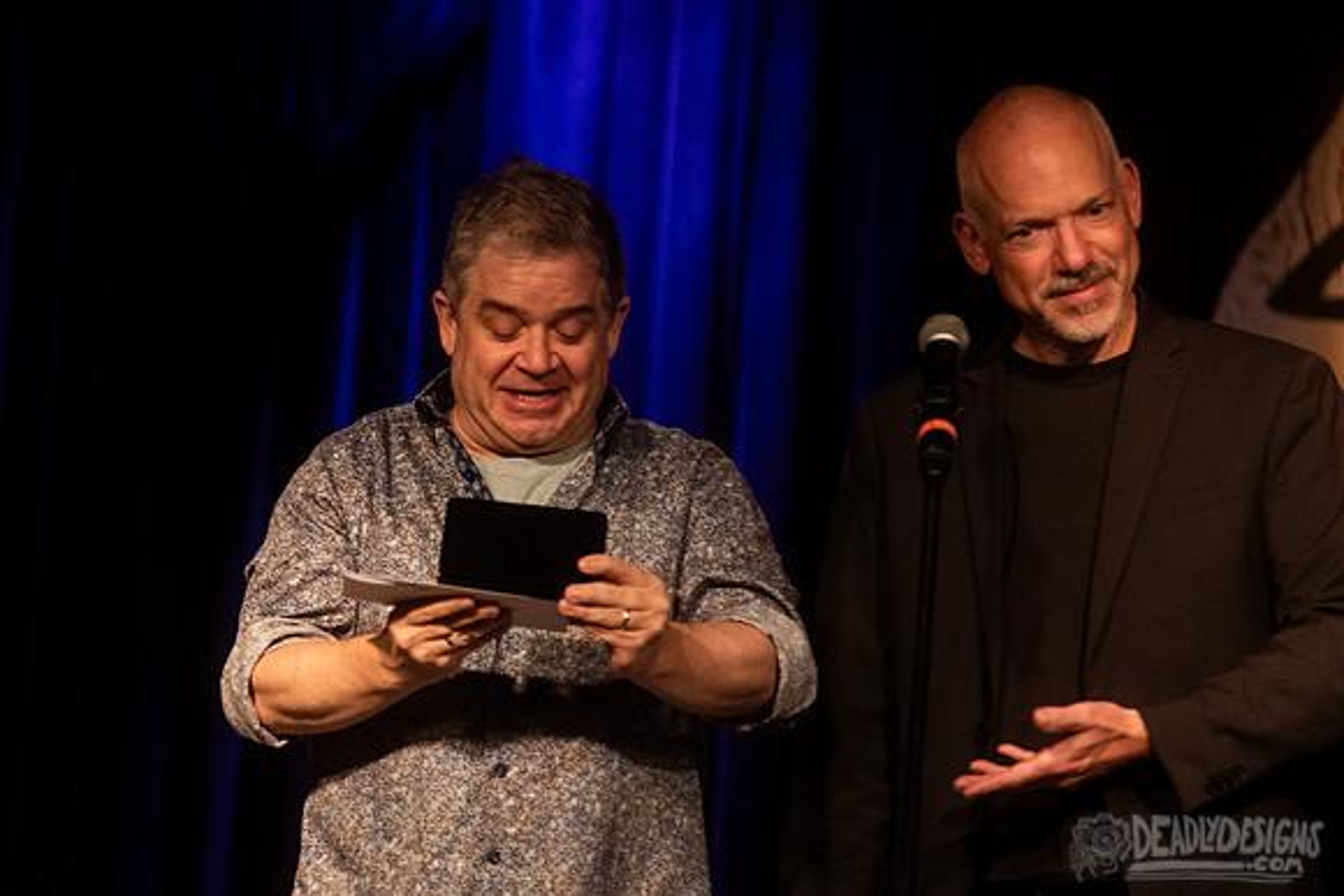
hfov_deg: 8.2
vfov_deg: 5.5
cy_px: 428
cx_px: 496
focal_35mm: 252
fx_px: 9419
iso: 2000
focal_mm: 200
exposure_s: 1/100
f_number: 3.2
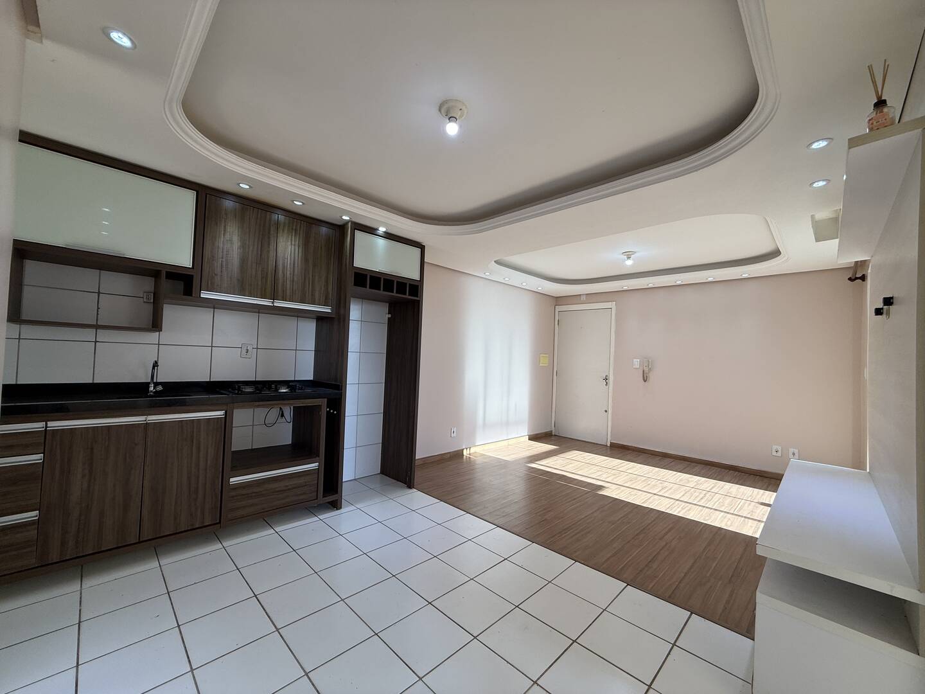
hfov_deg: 102.1
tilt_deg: +1.4
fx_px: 374
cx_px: 462
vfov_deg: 85.7
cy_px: 347
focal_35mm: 14
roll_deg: -2.5
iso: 50
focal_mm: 2.22
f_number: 2.2
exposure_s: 1/99
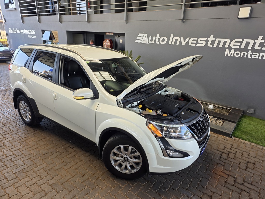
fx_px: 176
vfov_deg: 58.9
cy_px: 100
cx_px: 132
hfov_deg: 73.9
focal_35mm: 23
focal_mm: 6.25
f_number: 1.7
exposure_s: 1/61.6
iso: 20
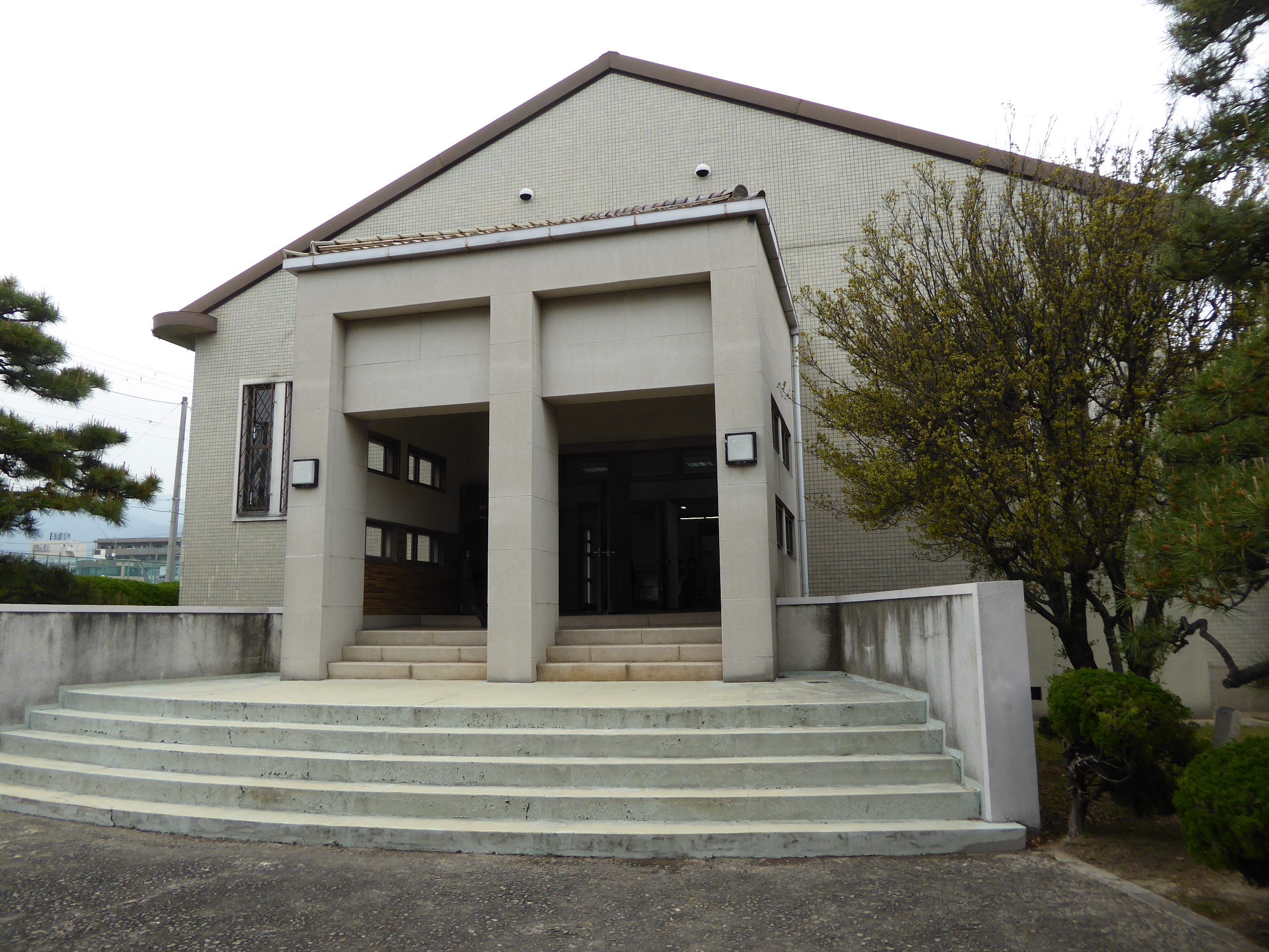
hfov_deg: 69.4
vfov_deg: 54.9
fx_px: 916
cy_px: 476
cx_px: 634
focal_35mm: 25
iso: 100
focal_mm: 4.3
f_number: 3.3
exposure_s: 1/500
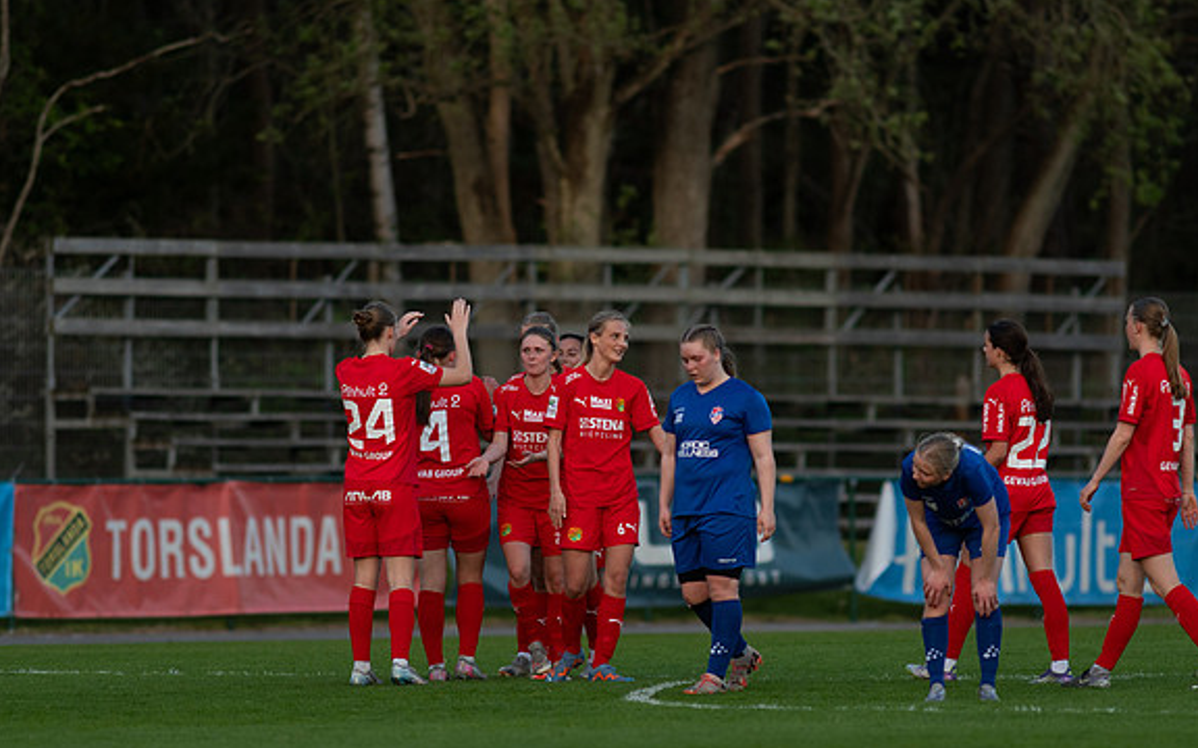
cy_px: 398
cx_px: 599
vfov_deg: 2.8
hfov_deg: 4.5
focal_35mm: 462
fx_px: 15084
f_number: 3.2
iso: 450
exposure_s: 1/1000
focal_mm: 300
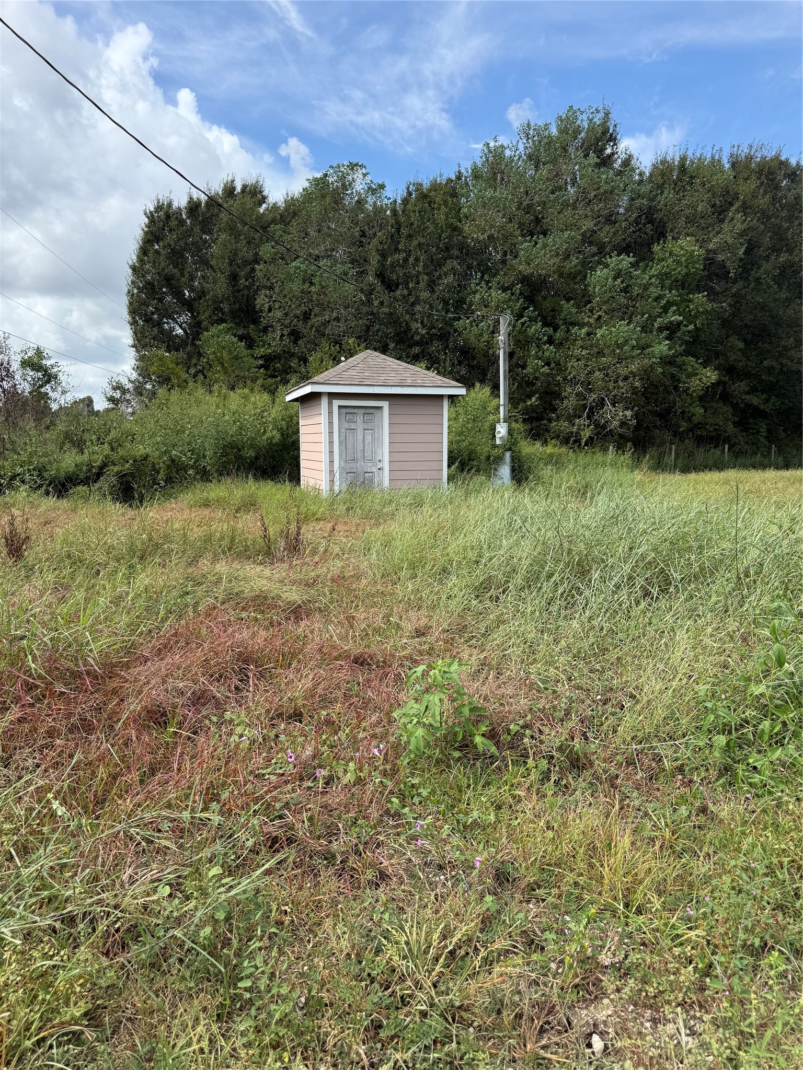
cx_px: 402
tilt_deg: -8.5
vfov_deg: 71.6
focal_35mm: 24
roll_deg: -1.4
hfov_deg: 56.8
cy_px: 535
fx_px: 742
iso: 80
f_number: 1.78
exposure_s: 1/2907
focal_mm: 6.76
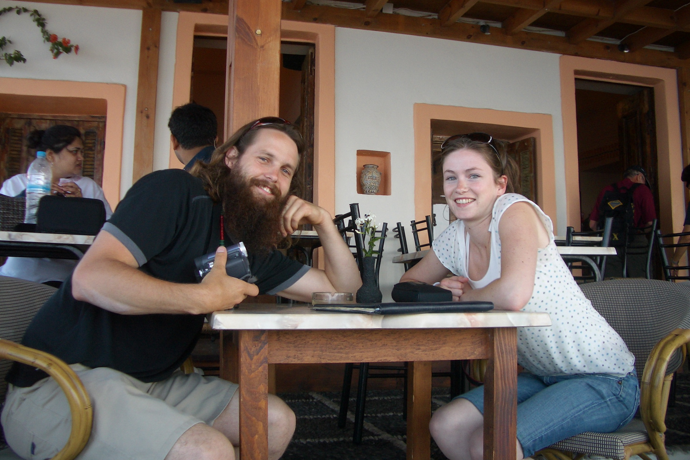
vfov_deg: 35.9
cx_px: 349
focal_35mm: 37
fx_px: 709
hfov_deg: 51.9
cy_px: 201
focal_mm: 5.8
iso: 50
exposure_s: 1/200
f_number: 2.6
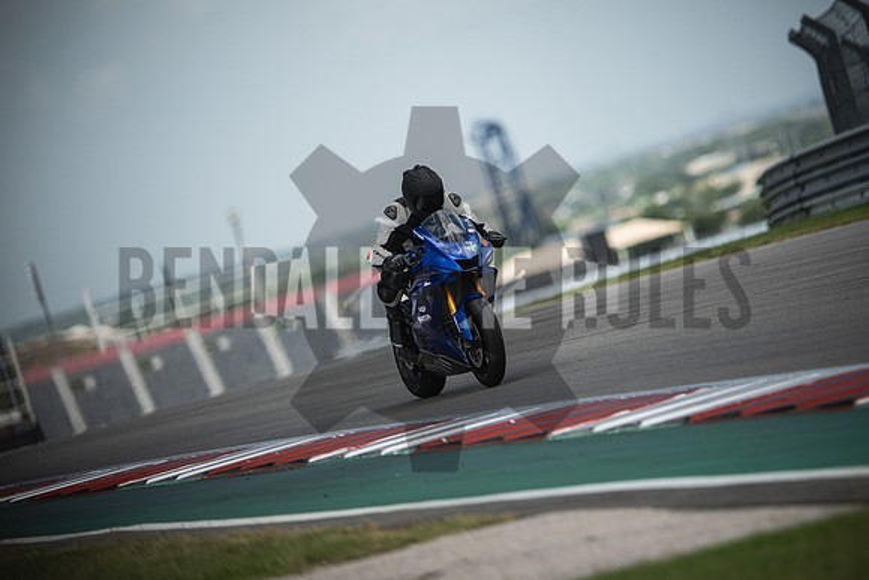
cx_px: 434
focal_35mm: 300
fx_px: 7243
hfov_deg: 6.9
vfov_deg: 4.6
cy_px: 290
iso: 250
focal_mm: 200
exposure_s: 1/4000
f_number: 2
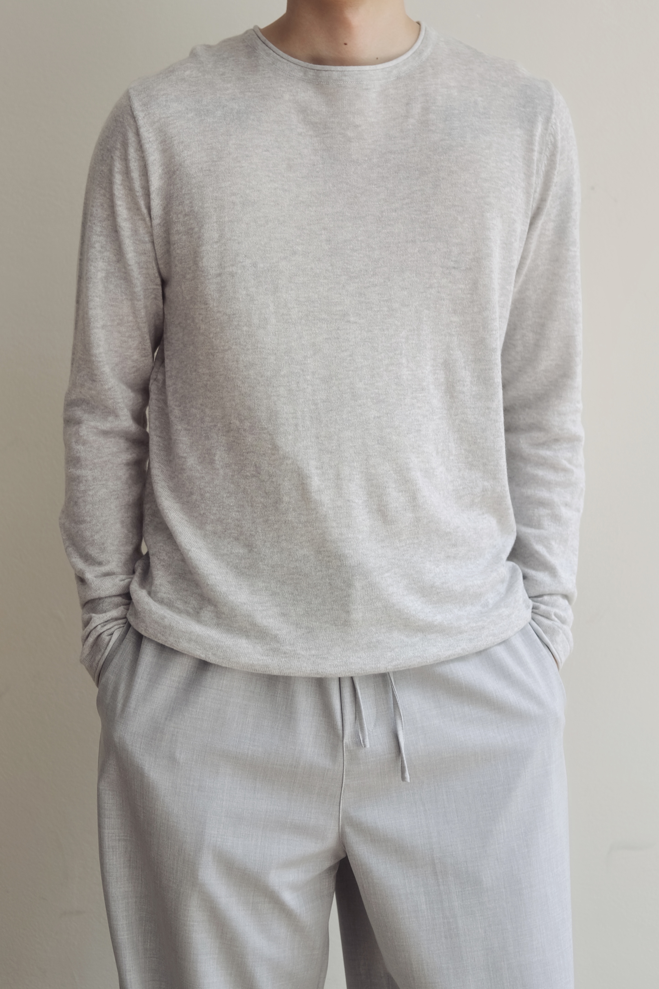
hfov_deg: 25.5
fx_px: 1455
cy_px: 494
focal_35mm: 53
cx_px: 330
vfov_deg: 37.5
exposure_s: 1/58
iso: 160
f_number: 2
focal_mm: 35
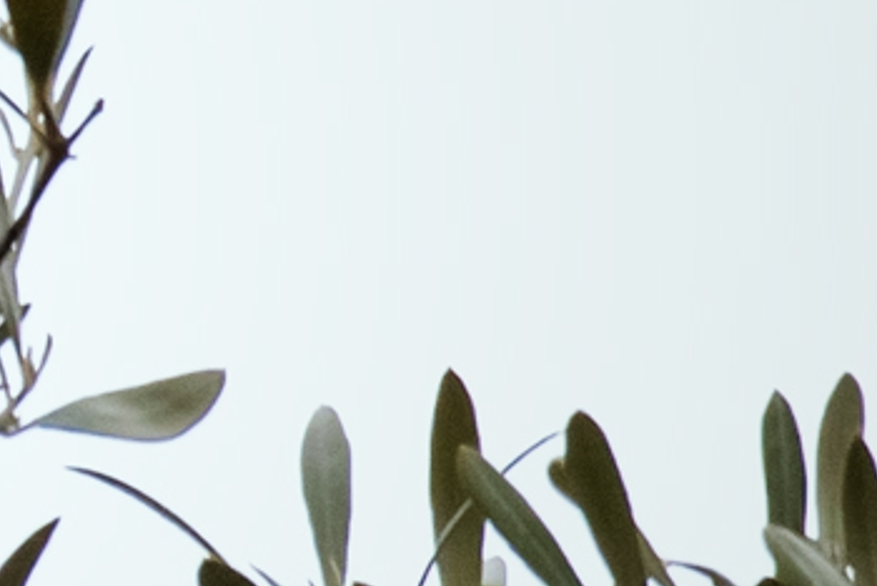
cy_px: 138
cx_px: -271
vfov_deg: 0.6
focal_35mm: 2248
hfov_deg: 0.9
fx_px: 54808
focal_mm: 500
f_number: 8
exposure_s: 1/1600
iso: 500
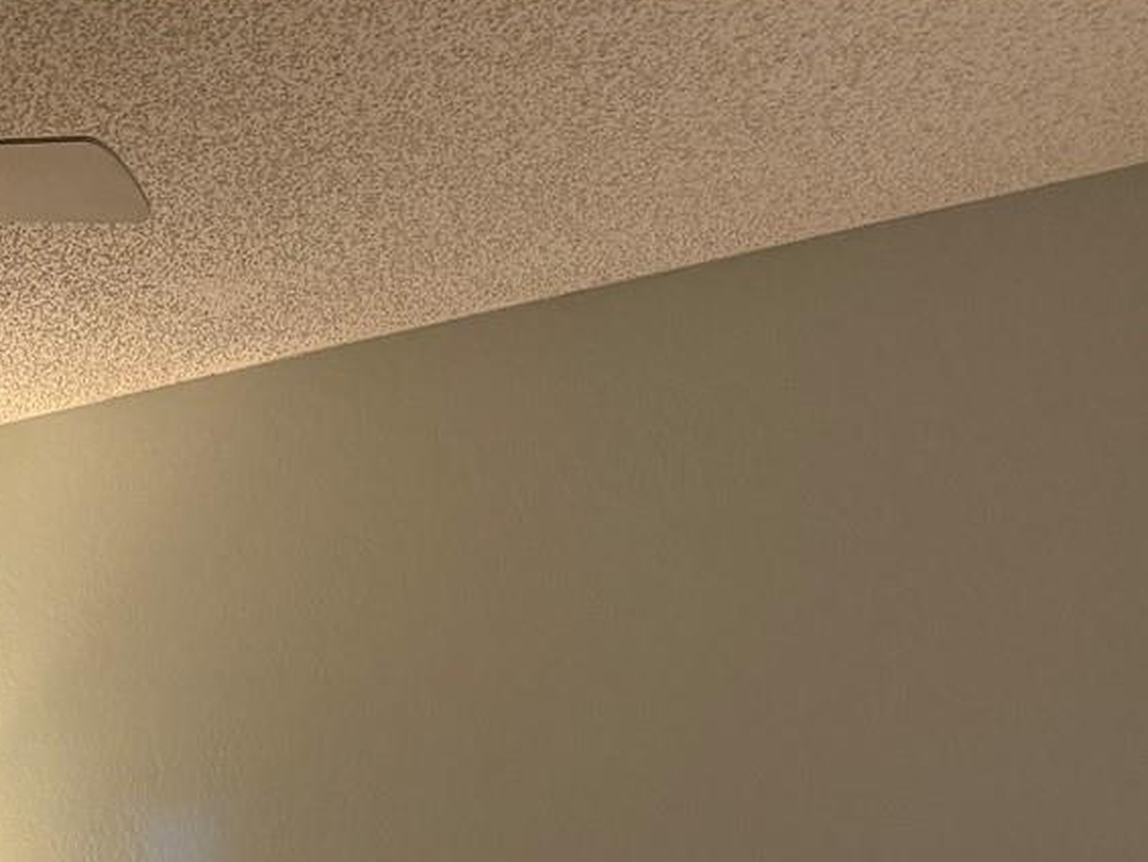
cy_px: 1206
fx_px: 2256
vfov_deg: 19.5
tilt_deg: -7.3
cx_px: -274
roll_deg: -0.2
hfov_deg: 25.3
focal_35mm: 68
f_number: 1.78
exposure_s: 1/60
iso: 250
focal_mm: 6.76
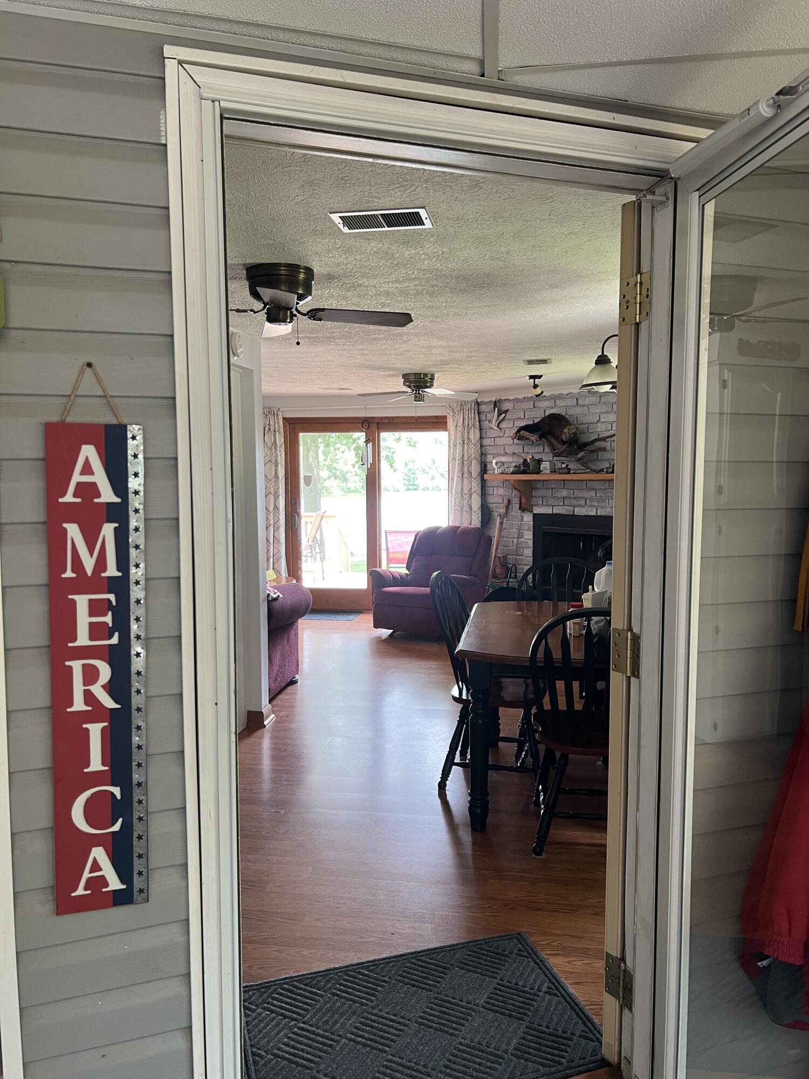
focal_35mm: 26
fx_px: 810
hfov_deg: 53.1
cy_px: 540
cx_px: 404
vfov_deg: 67.3
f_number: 1.5
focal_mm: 5.7
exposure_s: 1/60
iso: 100
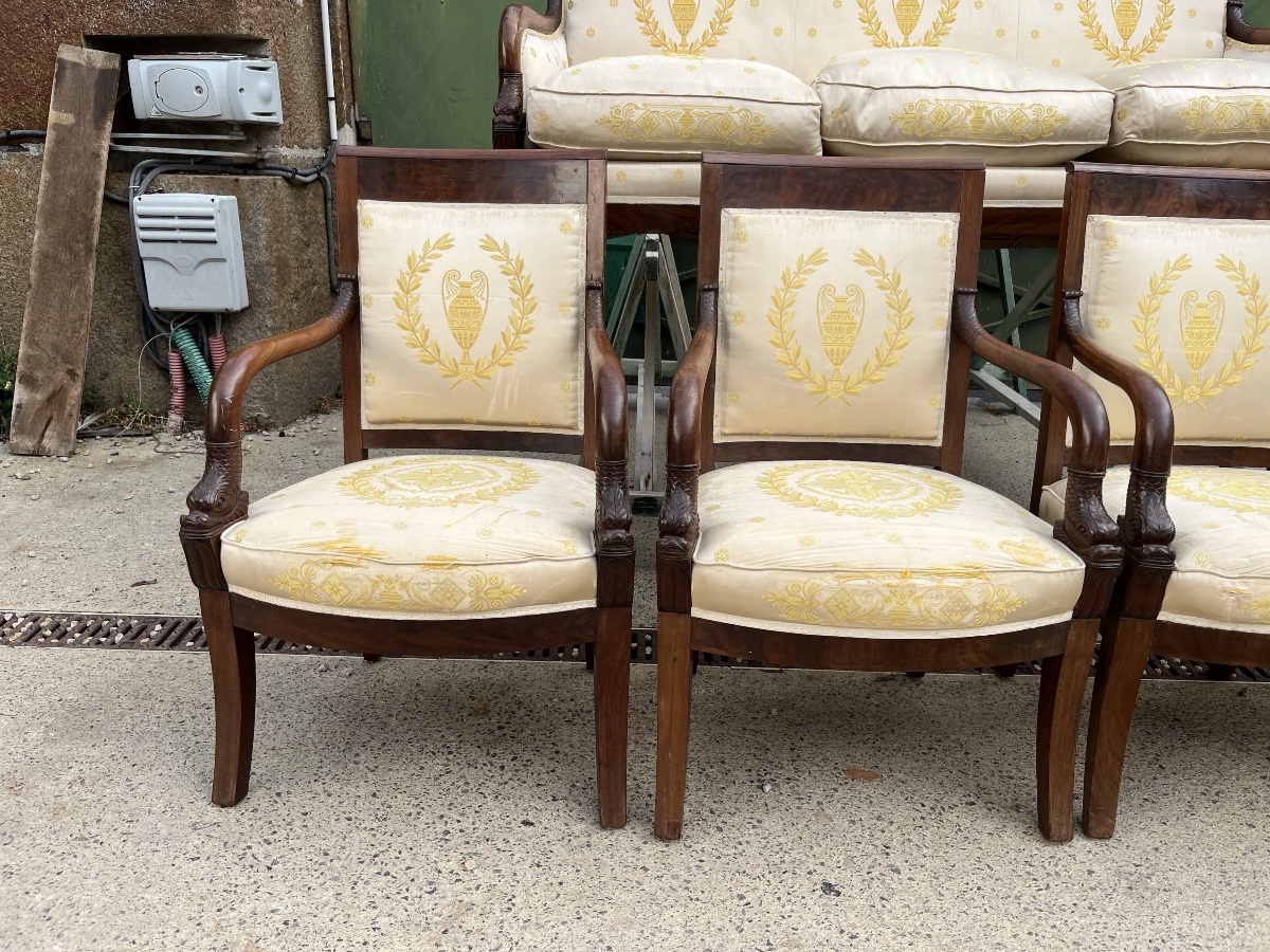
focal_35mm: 26
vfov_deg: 53.1
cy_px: 476
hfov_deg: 67.3
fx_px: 954
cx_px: 635
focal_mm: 5.1
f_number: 1.6
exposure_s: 1/1106
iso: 50
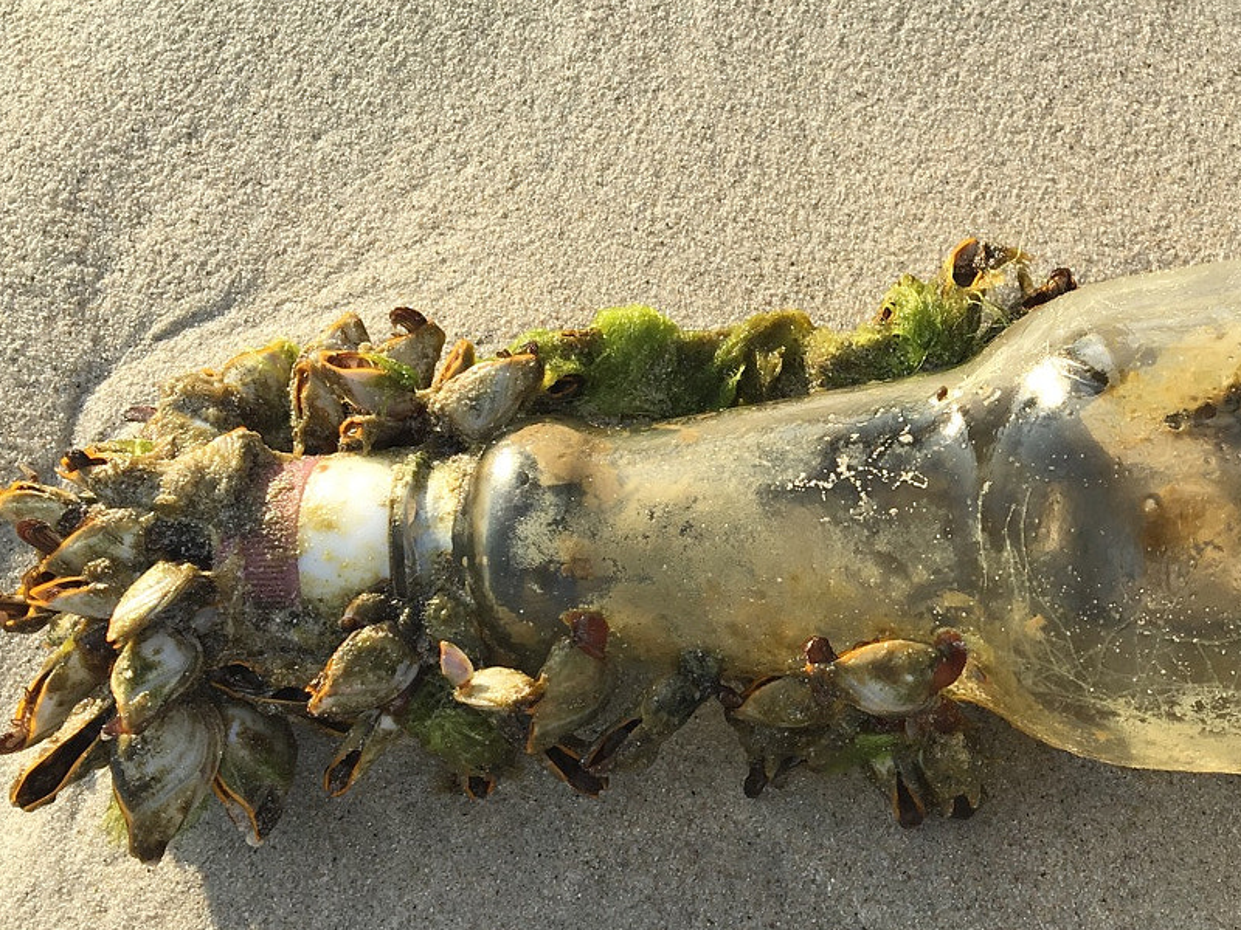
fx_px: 2079
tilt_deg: -62.1
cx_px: 1024
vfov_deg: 25.2
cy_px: 574
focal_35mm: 58
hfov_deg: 32.2
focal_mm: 4.15
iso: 25
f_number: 2.2
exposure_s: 1/705
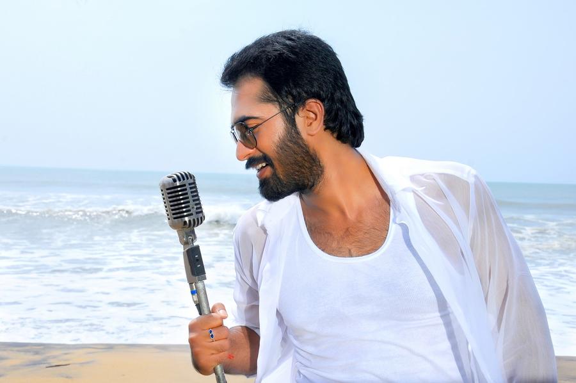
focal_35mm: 60
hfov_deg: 33.4
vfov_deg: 22.6
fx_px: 959
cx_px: 288
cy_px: 192
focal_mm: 40
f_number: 10
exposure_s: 1/320
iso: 100
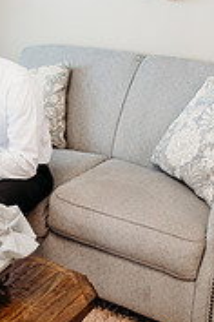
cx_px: 7
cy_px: 82
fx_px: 544
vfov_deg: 32.3
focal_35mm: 61
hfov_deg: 21.6
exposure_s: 1/160
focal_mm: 24
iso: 400
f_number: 2.5
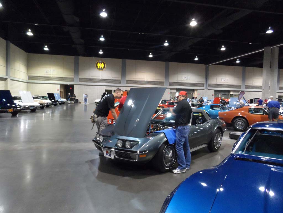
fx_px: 196
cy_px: 106
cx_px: 142
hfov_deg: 71.6
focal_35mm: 24
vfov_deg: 56.8
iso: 480
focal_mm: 4
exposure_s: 1/30
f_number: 3.2
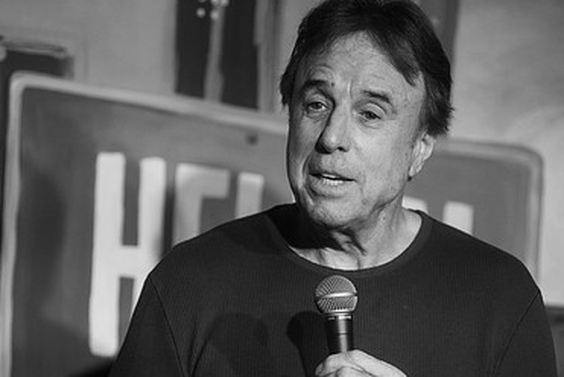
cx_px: 263
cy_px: 215
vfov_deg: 5.5
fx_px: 3920
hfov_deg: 8.2
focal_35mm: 250
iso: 2000
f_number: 3.5
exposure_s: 1/320
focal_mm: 160
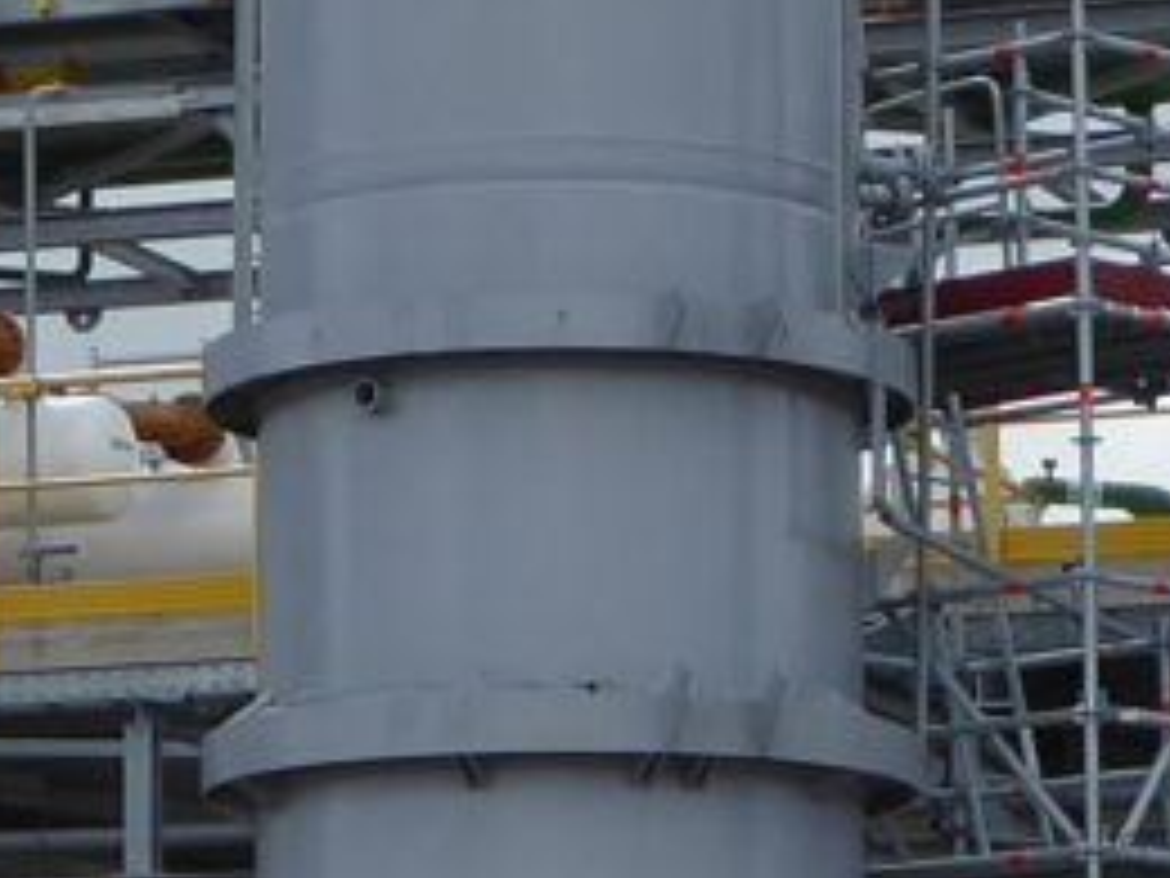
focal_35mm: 215
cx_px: 828
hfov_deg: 9.2
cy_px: 901
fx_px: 7267
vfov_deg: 6.9
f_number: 3.5
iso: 80
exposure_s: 1/640
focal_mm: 5.4
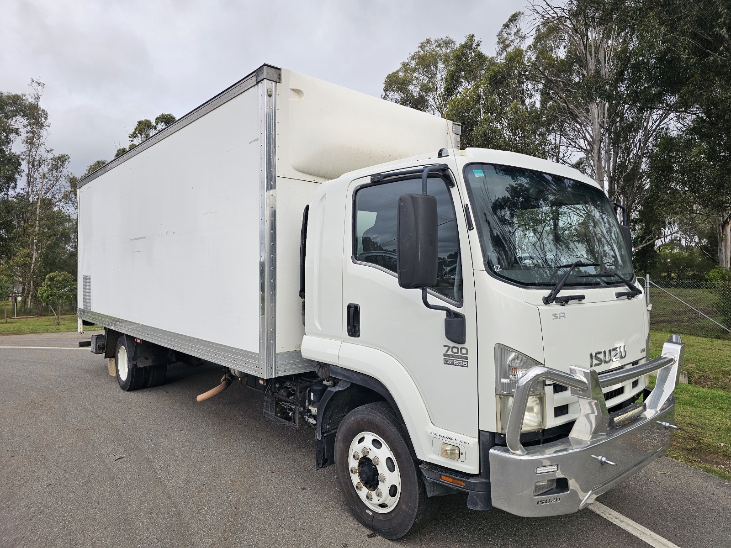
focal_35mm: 23
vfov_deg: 58.9
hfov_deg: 73.9
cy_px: 274
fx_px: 486
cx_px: 366
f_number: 1.7
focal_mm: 6.3
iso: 16
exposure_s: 1/250
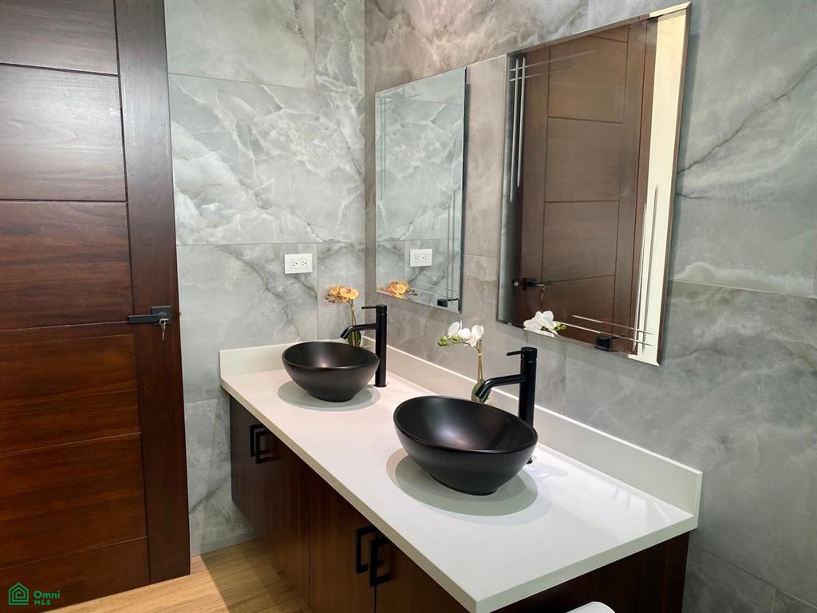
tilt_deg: -10.8
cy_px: 306
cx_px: 408
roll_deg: -2.3
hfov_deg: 67.3
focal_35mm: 26
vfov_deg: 53.1
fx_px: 614
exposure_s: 1/120
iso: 125
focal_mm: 4.25
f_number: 1.8
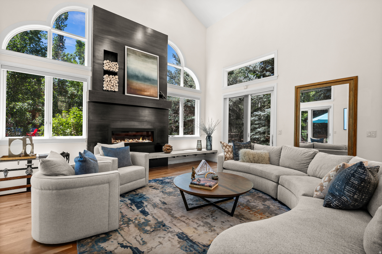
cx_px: 191
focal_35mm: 16
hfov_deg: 95.0
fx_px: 175
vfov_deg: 72.0
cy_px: 127
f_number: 7.1
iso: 500
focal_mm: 16.5
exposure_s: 1/6
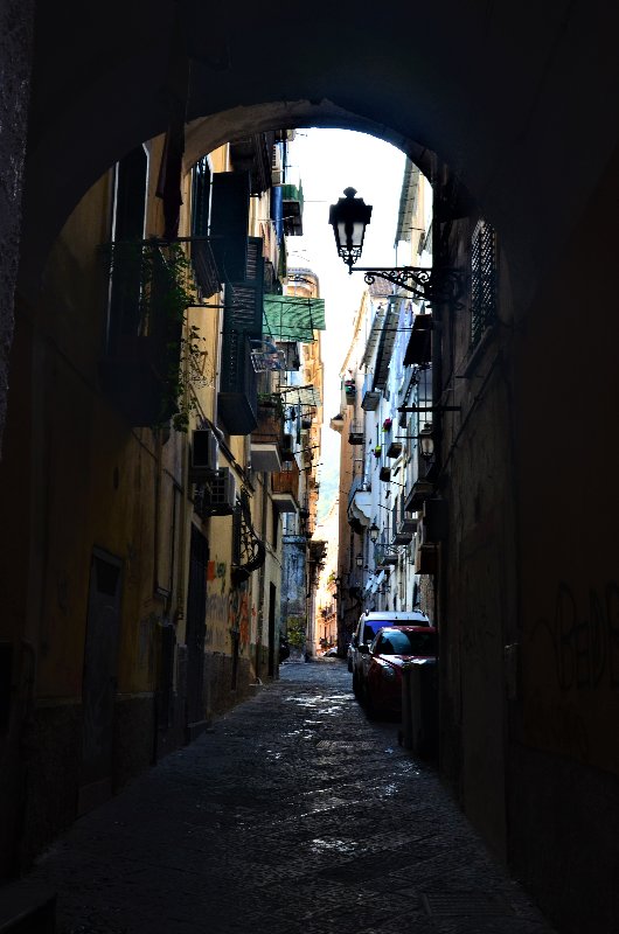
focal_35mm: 39
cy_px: 467
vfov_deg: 49.6
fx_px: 1010
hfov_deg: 34.1
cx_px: 310
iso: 400
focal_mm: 26
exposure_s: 1/30
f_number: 9
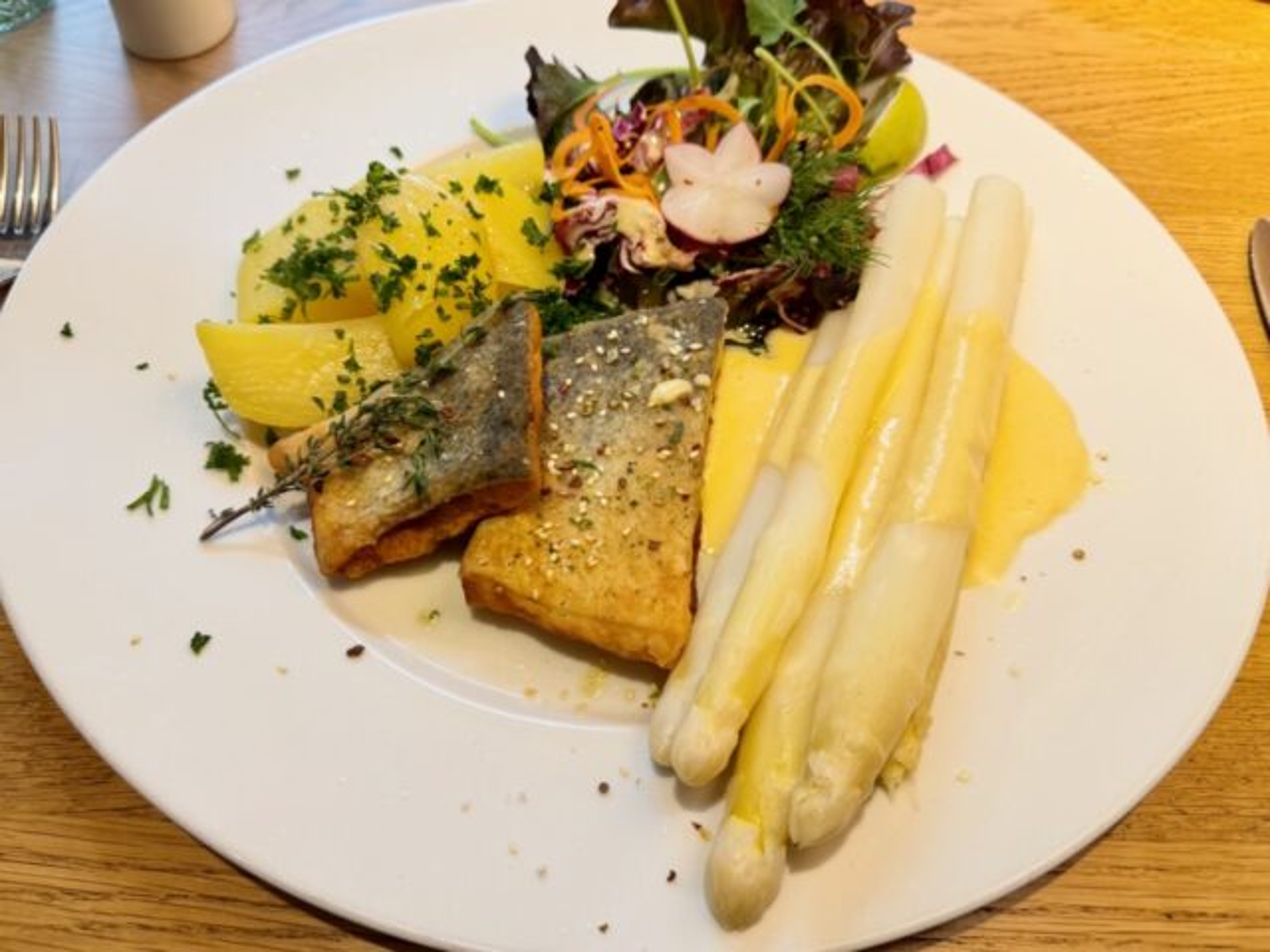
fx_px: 881
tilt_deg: -60.8
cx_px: 635
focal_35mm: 24
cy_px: 476
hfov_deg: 71.6
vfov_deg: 56.8
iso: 125
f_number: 1.78
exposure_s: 1/50
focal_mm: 6.76
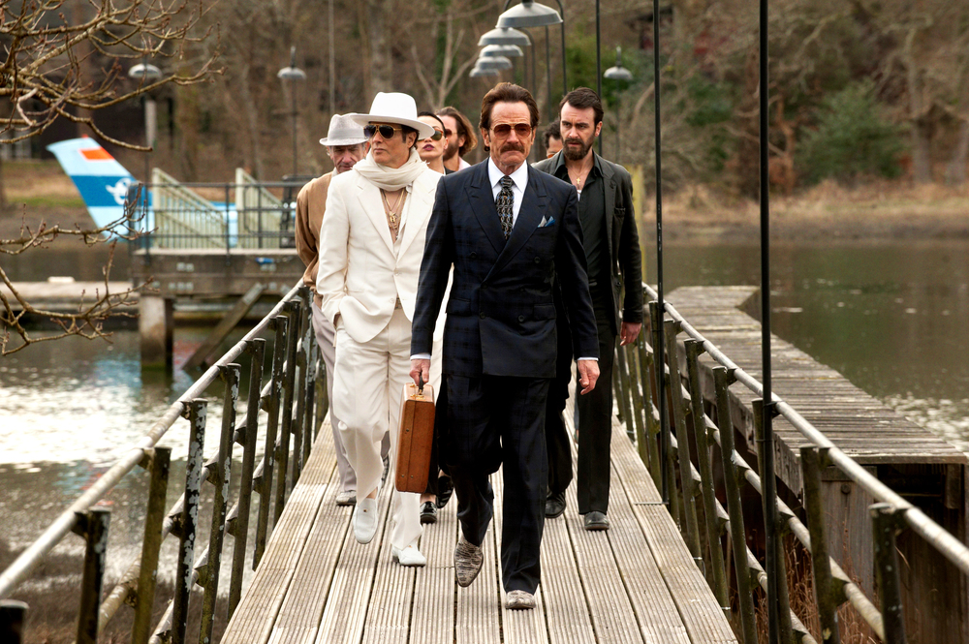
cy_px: 322
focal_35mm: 140
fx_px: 3765
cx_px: 484
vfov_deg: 9.8
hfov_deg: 14.7
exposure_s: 1/320
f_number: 6.3
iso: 640
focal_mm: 140
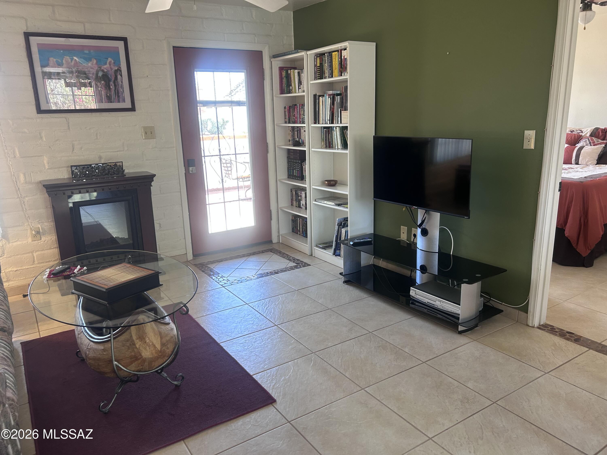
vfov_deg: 53.1
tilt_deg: -13.9
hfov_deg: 67.3
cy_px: 228
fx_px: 456
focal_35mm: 26
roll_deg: +2.2
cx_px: 304
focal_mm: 5.7
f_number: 1.5
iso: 100
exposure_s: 1/60
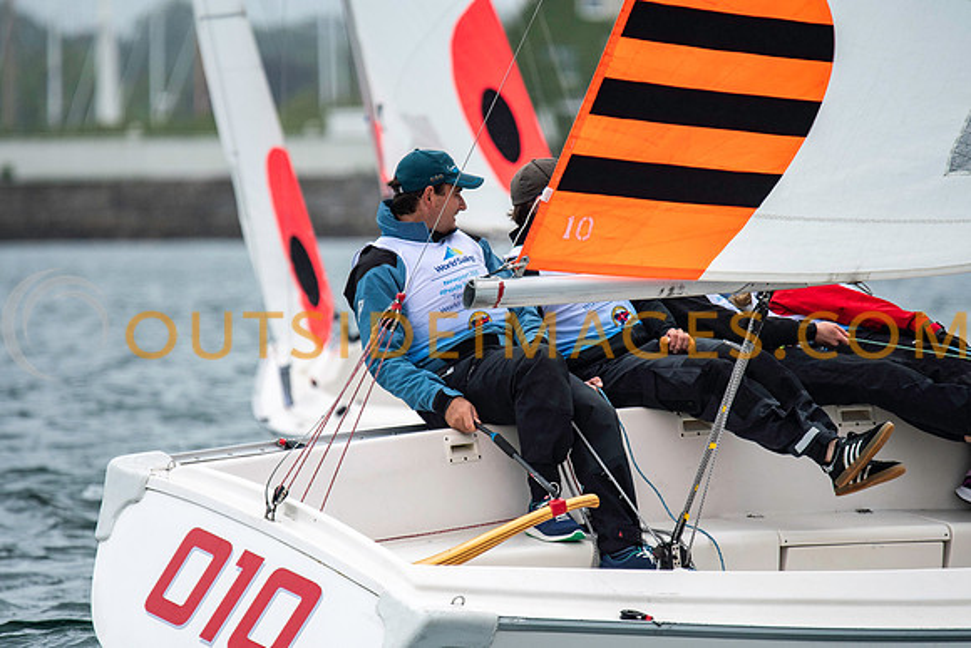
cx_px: 486
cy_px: 324
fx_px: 12140
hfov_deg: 4.6
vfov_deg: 3.1
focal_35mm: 450
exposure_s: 1/2500
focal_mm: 300
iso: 250
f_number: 4
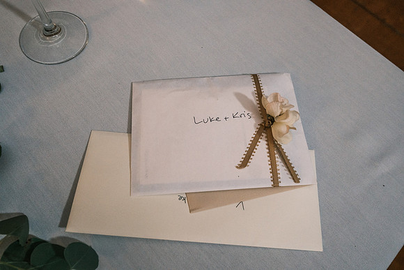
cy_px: 135
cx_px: 202
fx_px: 303
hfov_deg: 67.4
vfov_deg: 48.0
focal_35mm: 27
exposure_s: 1/60
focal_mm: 18
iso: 2000
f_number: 5
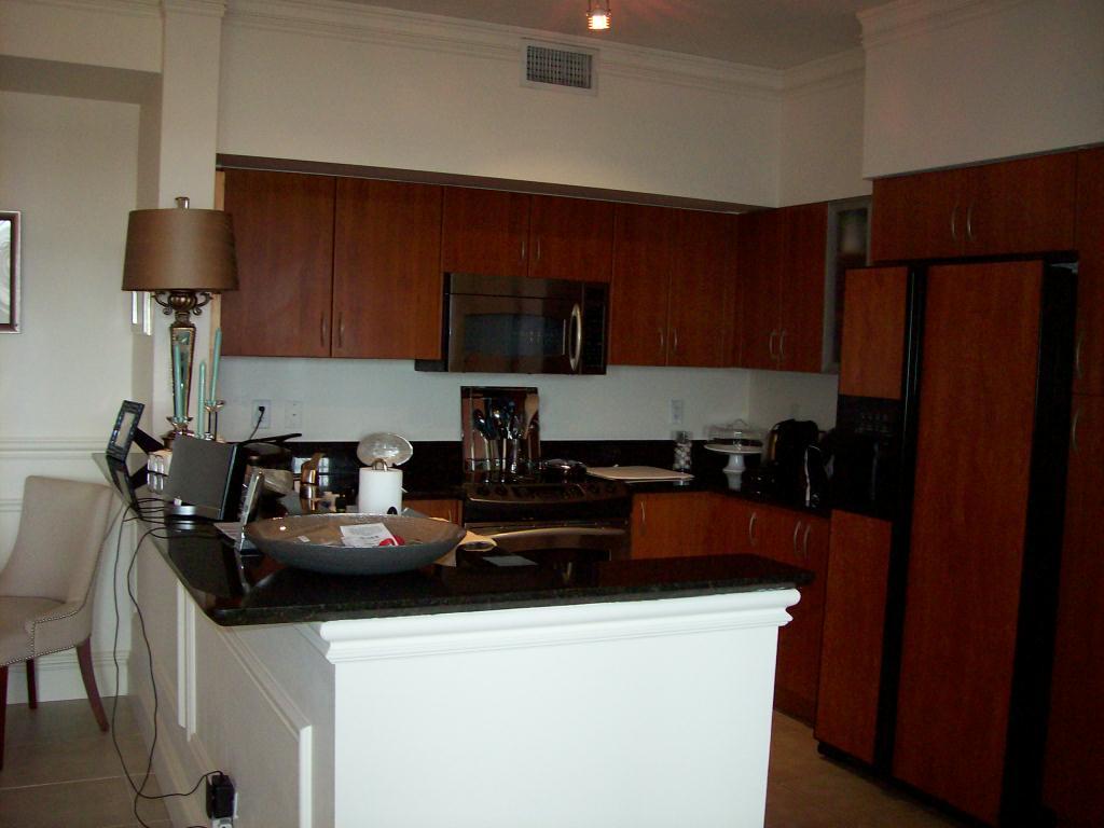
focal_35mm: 36
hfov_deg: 51.4
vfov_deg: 39.7
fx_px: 1148
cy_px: 414
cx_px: 552
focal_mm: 6
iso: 140
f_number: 2.7
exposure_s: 1/64
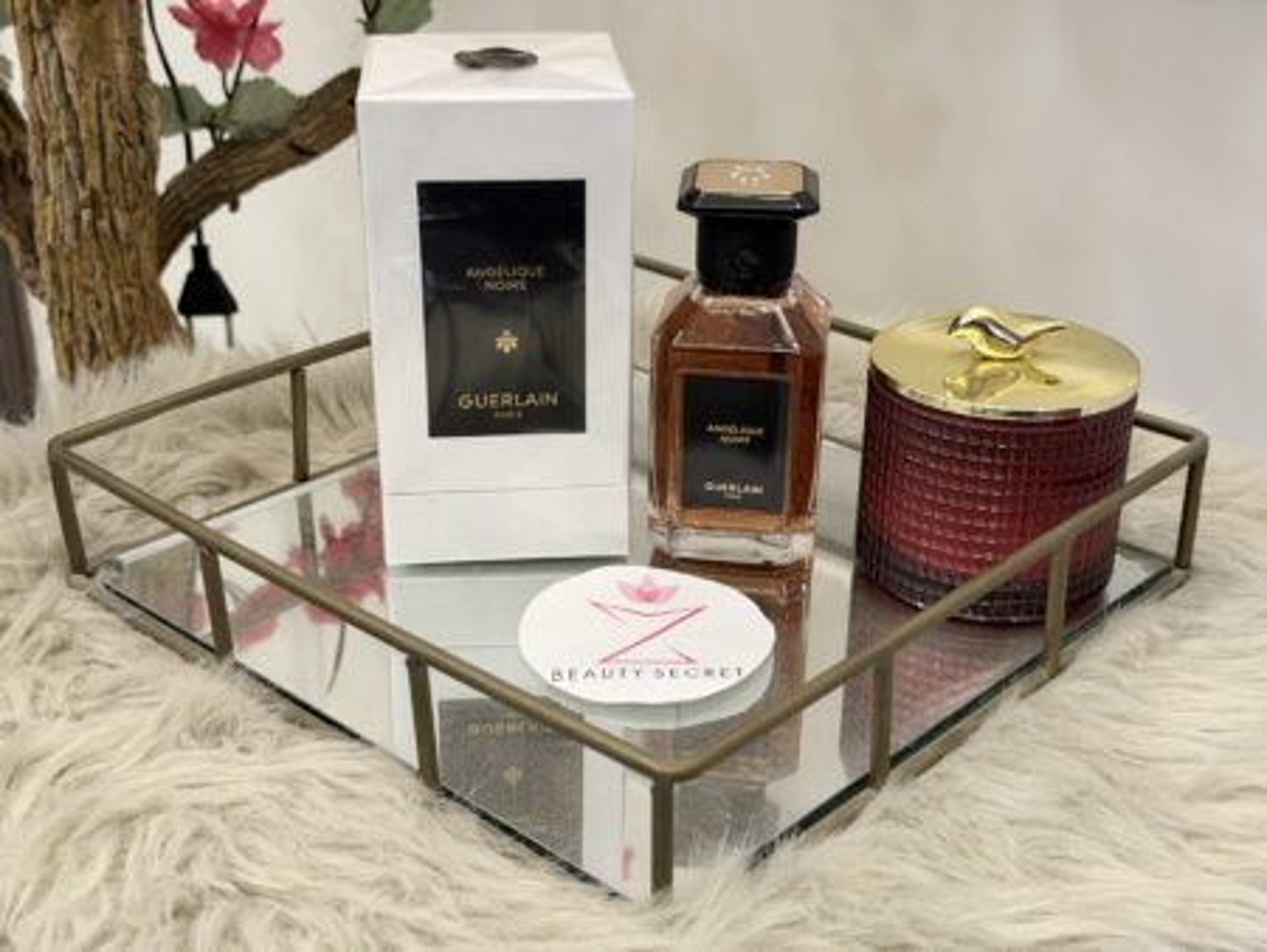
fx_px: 1758
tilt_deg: -26.8
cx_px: 634
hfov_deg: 39.6
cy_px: 476
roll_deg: -0.1
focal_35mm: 48
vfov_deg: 30.3
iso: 160
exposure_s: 1/50
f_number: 1.78
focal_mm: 6.76
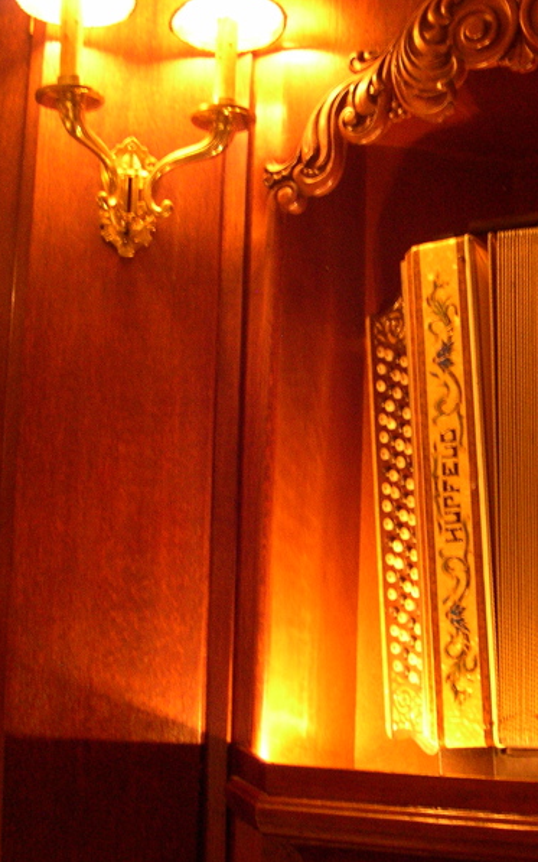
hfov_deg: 23.8
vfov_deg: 37.5
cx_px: 385
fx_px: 1267
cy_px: 430
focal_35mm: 54
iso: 400
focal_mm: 8
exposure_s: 1/1.7
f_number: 2.8
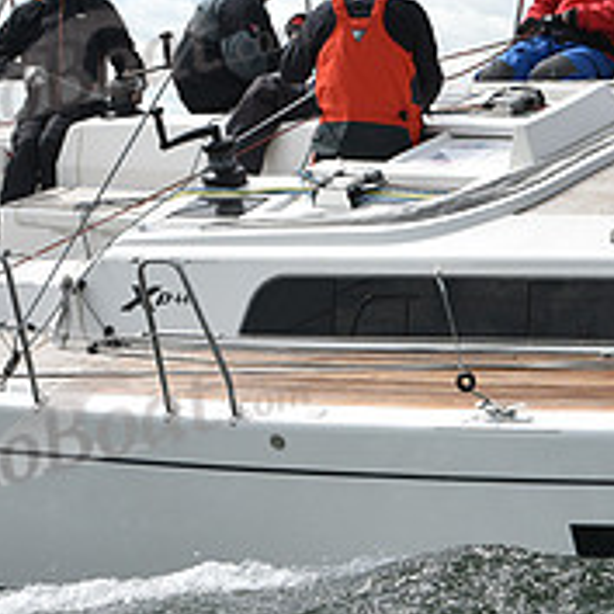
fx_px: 4796
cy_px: 213
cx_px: 493
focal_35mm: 239
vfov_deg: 7.3
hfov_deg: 7.3
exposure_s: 1/1000
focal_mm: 86
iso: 320
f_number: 7.1
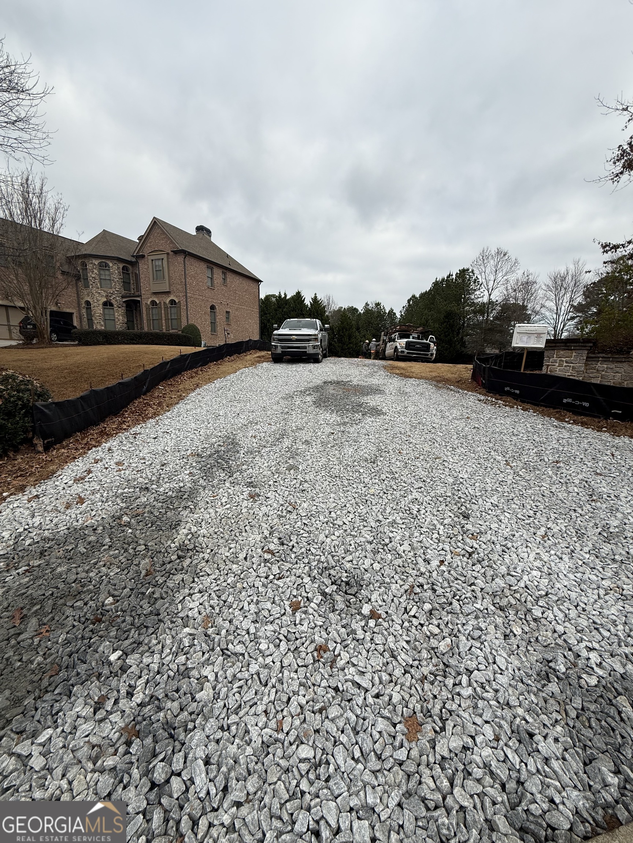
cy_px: 422
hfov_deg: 85.7
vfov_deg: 102.1
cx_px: 316
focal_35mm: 14
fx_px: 341
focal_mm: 2.22
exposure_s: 1/701
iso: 50
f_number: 2.2
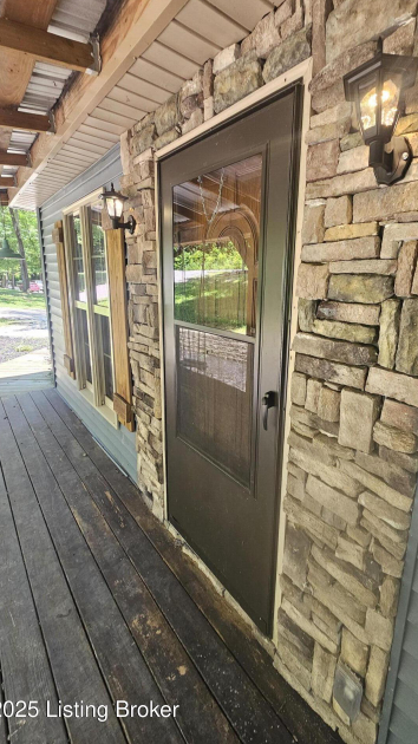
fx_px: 296
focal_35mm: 15
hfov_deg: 69.1
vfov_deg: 102.9
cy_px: 351
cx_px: 267
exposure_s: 1/60
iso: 80
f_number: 2.2
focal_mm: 2.2
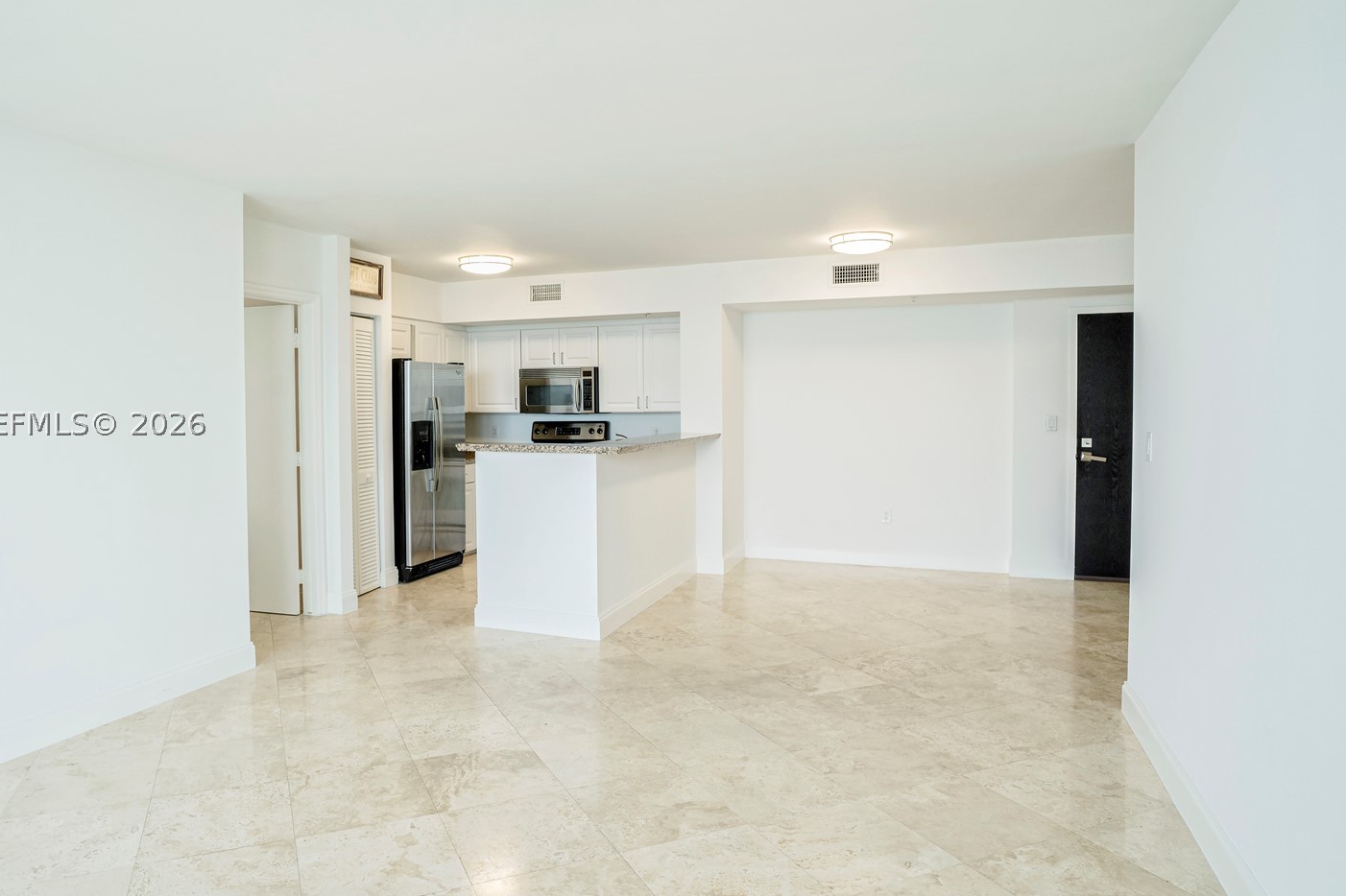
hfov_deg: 75.7
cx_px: 582
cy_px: 422
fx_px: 860
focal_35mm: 23
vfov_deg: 55.1
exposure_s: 1/40
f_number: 6.3
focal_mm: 19
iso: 500
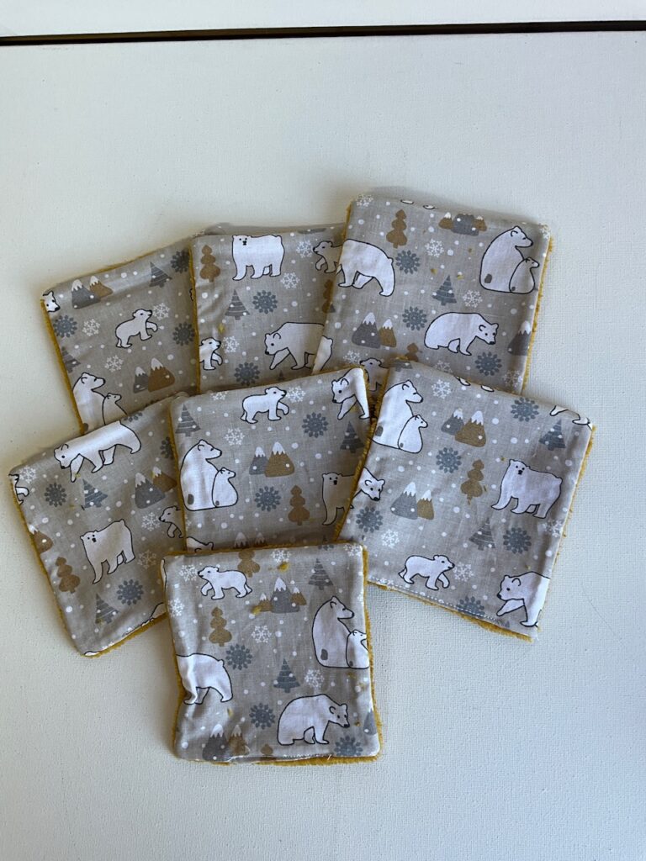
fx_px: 722
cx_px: 323
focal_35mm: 29
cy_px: 430
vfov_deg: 61.7
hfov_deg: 48.2
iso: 25
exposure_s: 1/100
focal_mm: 3
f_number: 1.8
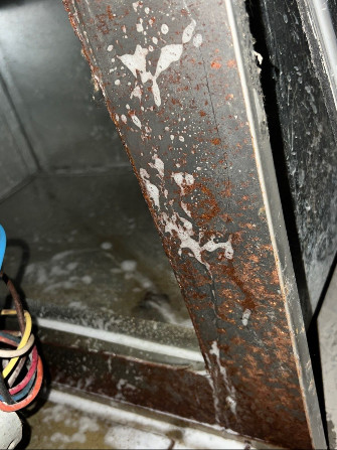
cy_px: 225
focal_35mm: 57
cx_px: 168
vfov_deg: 33.8
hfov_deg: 25.6
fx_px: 740
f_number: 2.8
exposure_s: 1/23
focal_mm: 6.6
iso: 20
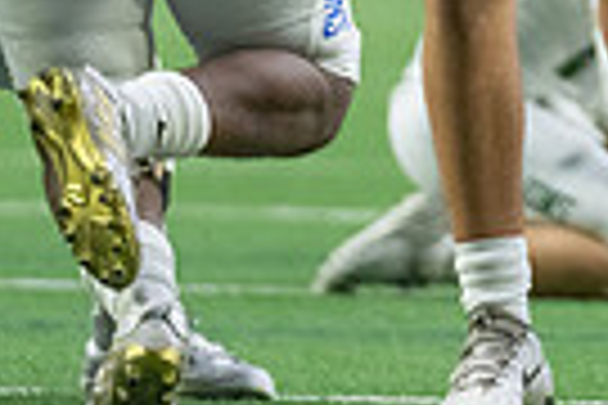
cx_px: 658
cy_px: -430
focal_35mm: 763
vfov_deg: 1.8
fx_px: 12885
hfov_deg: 2.7
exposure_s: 1/1000
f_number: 2.8
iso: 4000
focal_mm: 178
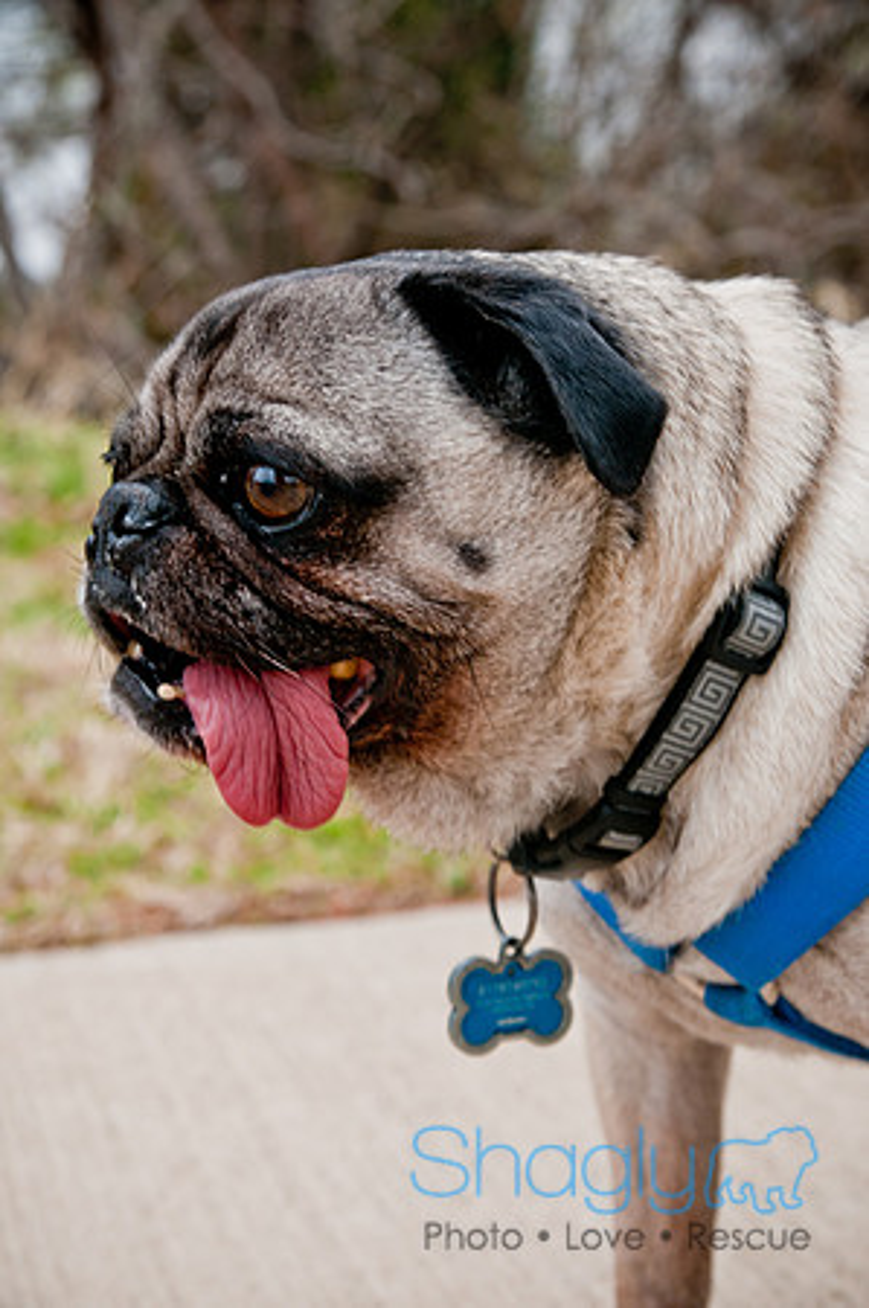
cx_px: 434
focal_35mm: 68
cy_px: 654
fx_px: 2450
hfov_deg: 20.1
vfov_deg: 29.9
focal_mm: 45
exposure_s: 1/250
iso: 200
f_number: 5
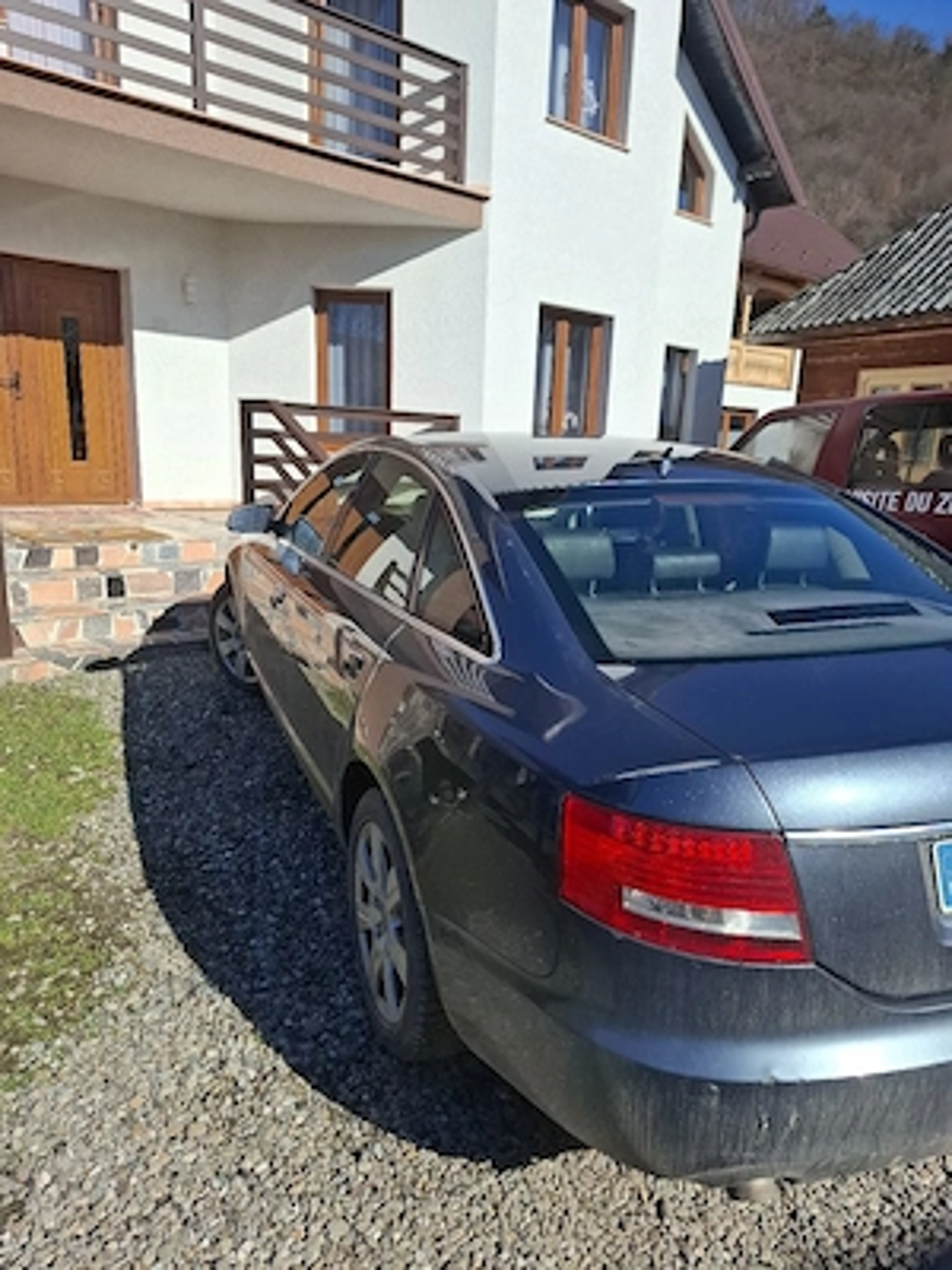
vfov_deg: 73.9
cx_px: 476
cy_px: 635
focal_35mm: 23
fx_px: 843
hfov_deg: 58.9
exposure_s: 1/3333
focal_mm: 5.54
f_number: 1.8
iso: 50
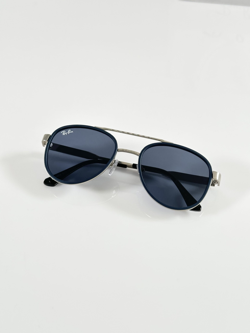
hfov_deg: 30.3
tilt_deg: -49.6
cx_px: 125
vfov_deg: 39.7
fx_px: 462
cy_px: 166
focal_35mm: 48
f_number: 1.78
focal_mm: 6.86
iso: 80
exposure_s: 1/120
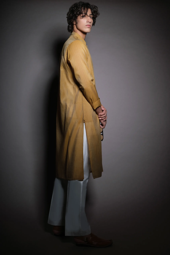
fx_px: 418
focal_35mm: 59
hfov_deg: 23.0
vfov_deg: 33.9
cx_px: 85
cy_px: 128
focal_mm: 39
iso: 200
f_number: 3.6
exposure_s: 1/250
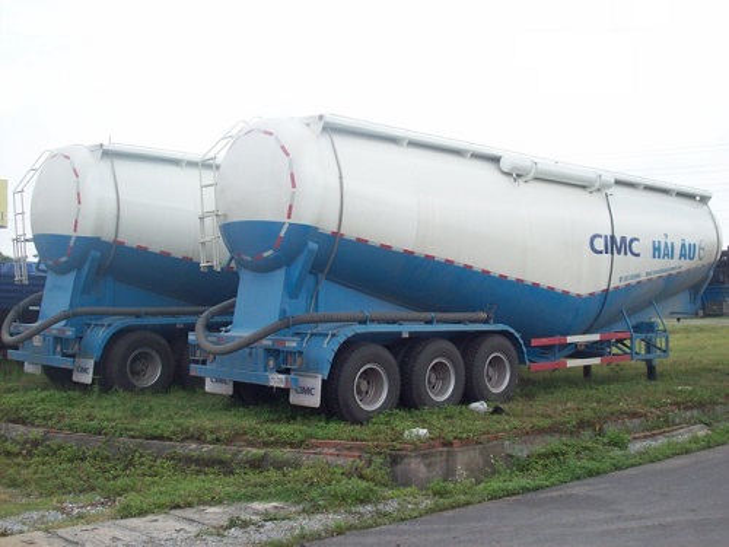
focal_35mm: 46
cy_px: 274
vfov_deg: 31.5
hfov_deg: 41.2
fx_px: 969
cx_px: 364
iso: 80
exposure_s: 1/629
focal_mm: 7.6
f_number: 3.1
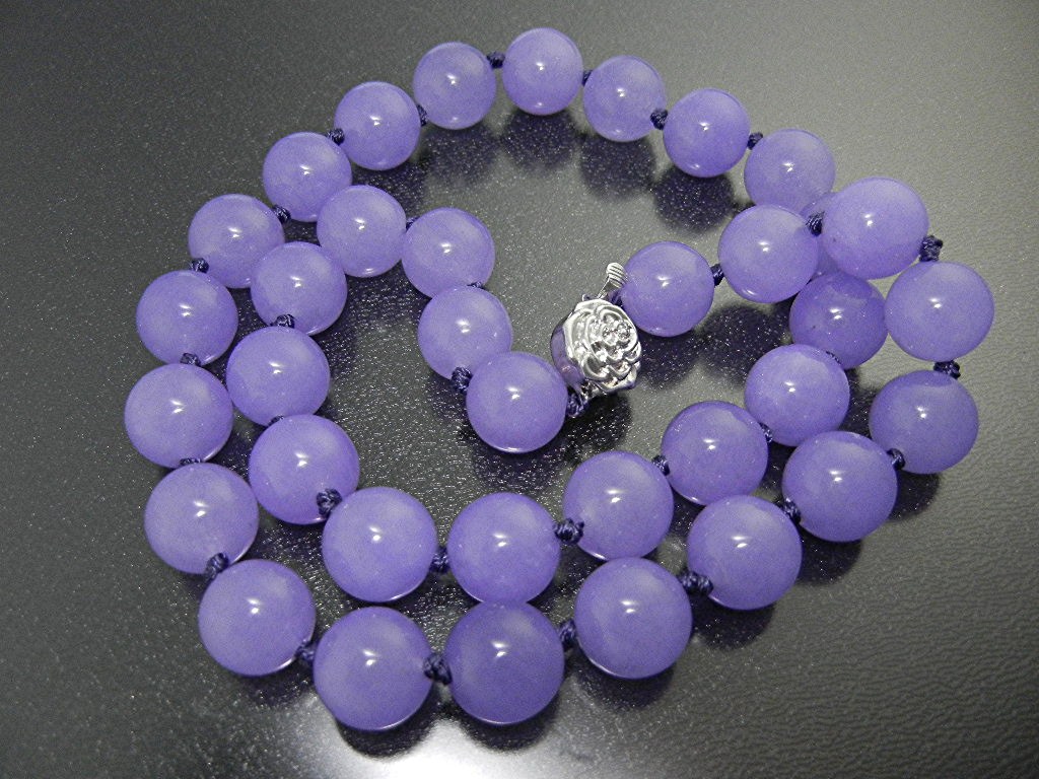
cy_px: 390
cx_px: 520
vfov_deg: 41.8
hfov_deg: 54.0
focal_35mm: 34
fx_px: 1021
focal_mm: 6.2
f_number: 7.2
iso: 800
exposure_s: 1/30
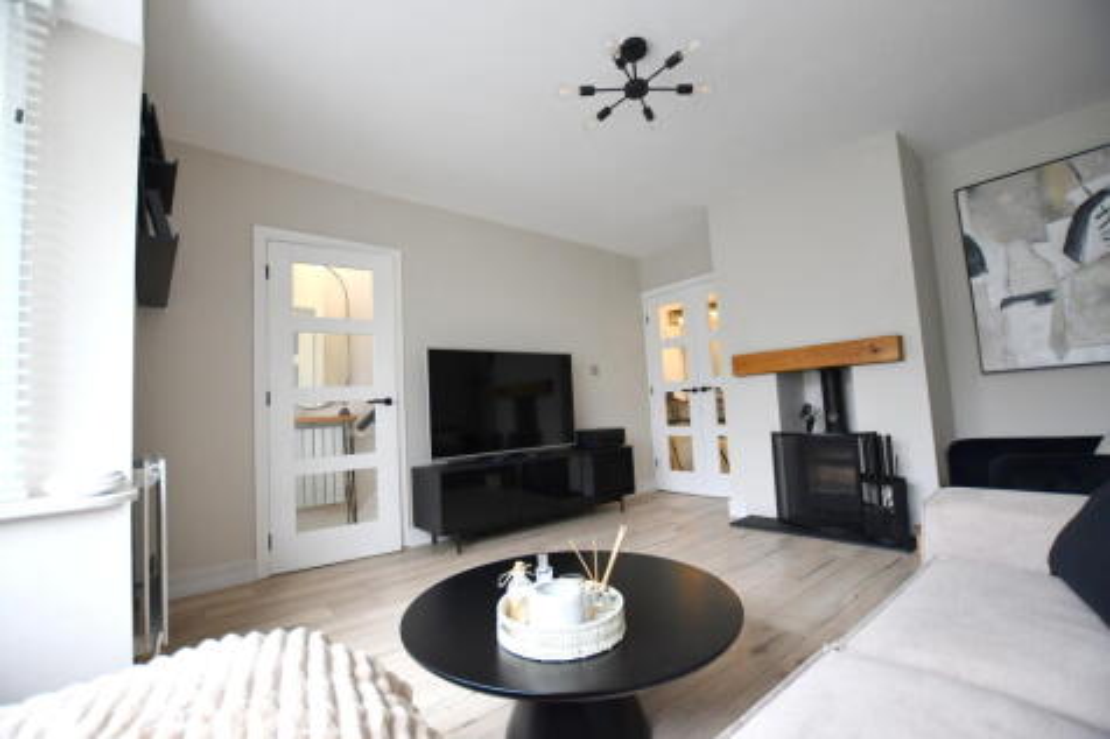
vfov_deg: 77.3
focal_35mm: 15
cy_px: 370
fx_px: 462
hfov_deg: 100.4
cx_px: 555
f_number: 3.5
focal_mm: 10
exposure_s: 1/200
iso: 800
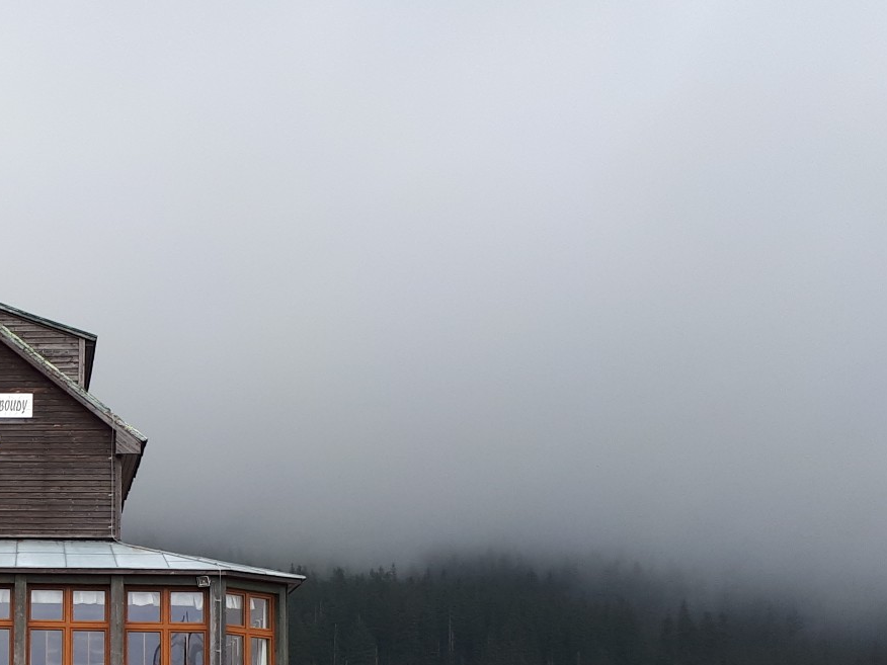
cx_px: -160
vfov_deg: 20.5
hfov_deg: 24.9
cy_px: 543
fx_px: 1819
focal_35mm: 71
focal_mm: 3.6
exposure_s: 1/455
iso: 40
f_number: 1.9
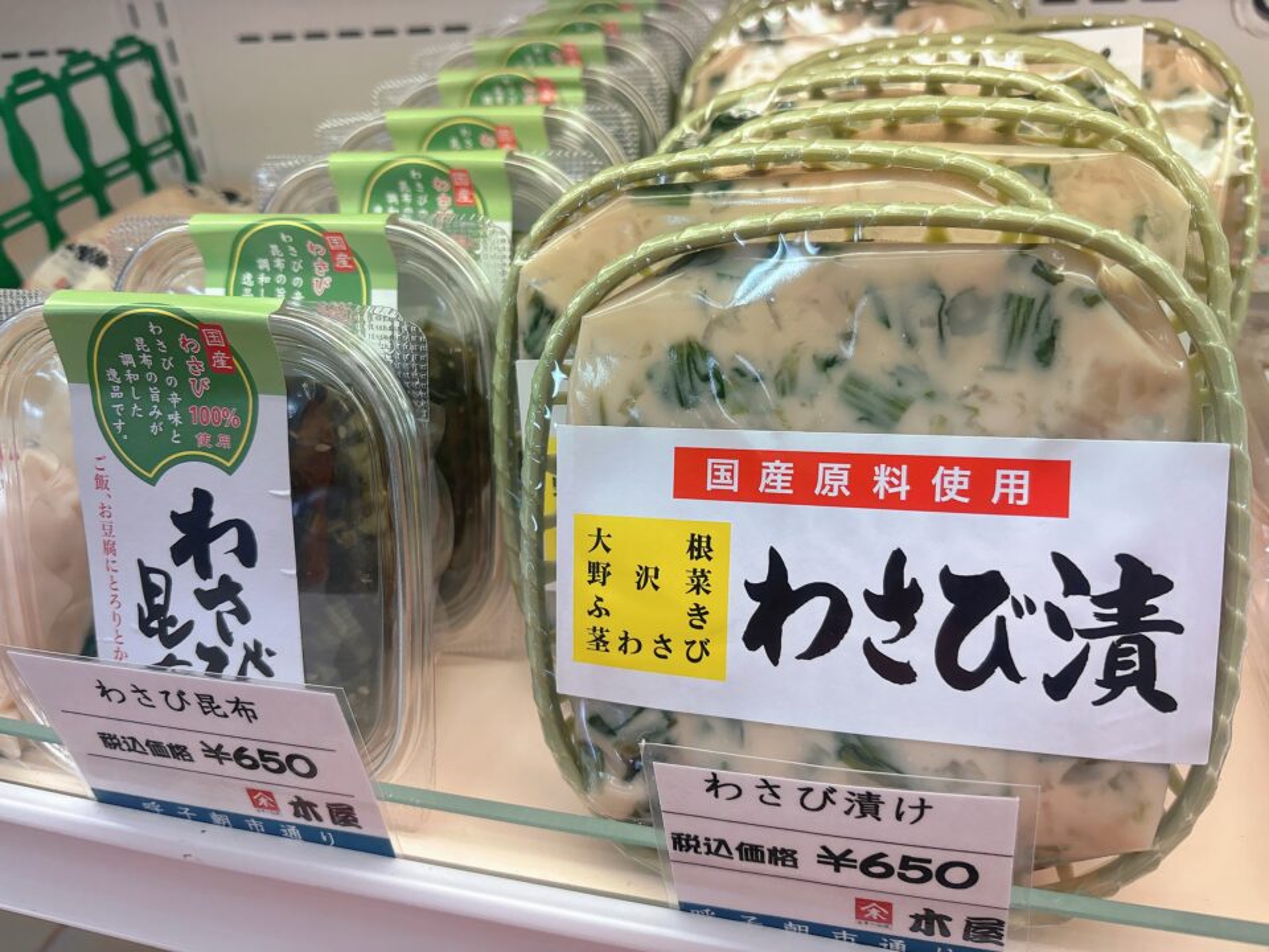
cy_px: 476
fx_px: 953
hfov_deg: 67.3
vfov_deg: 53.1
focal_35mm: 26
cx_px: 634
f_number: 1.6
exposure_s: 1/120
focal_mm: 5.96
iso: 50
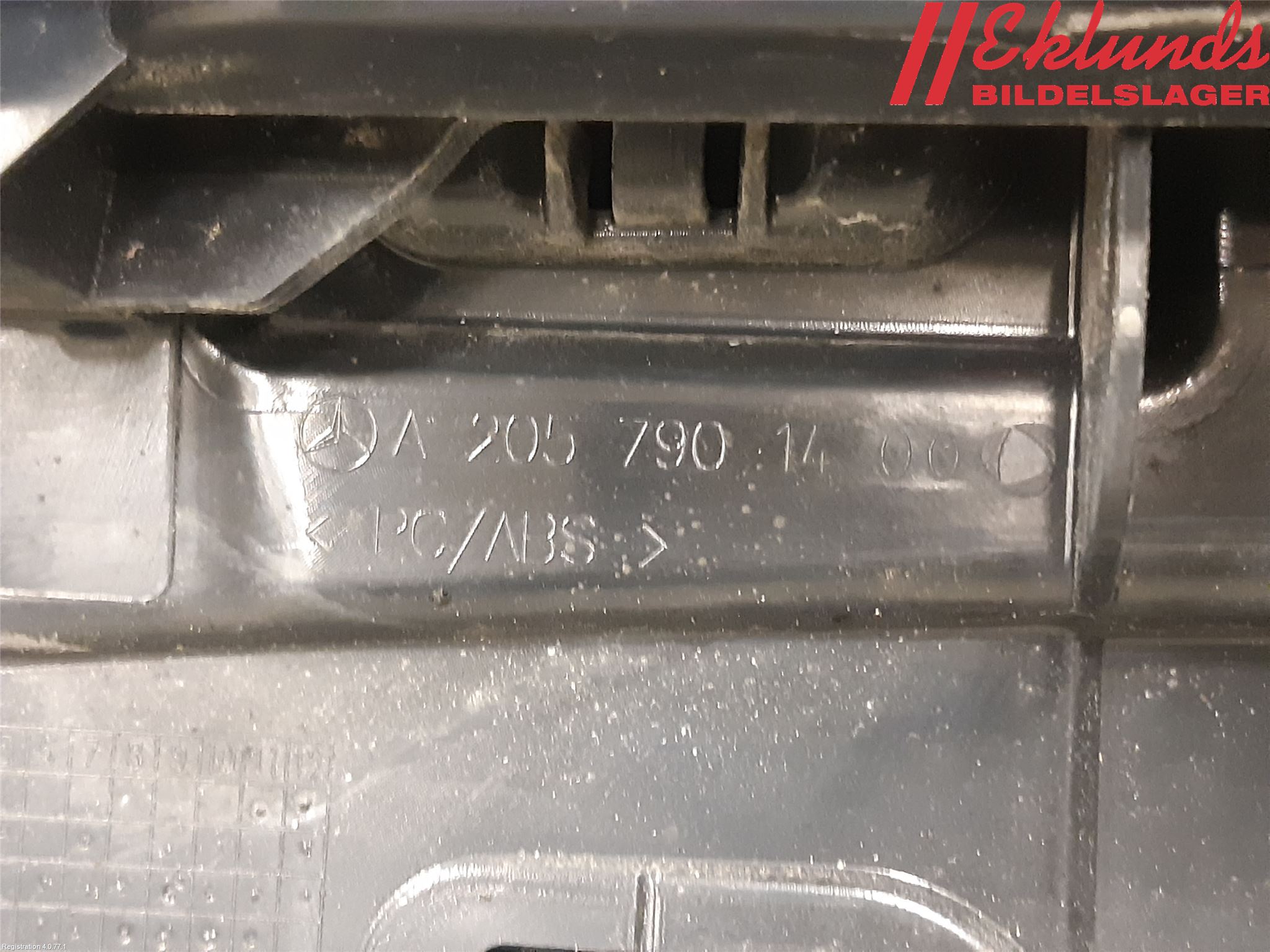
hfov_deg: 67.3
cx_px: 635
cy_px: 476
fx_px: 954
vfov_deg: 53.1
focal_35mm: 26
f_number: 1.7
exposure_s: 1/20
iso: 640
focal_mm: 3.93
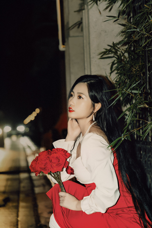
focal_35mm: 105
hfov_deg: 13.0
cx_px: 76
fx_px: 665
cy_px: 114
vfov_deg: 19.5
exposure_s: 1/125
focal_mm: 105
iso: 2500
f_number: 4
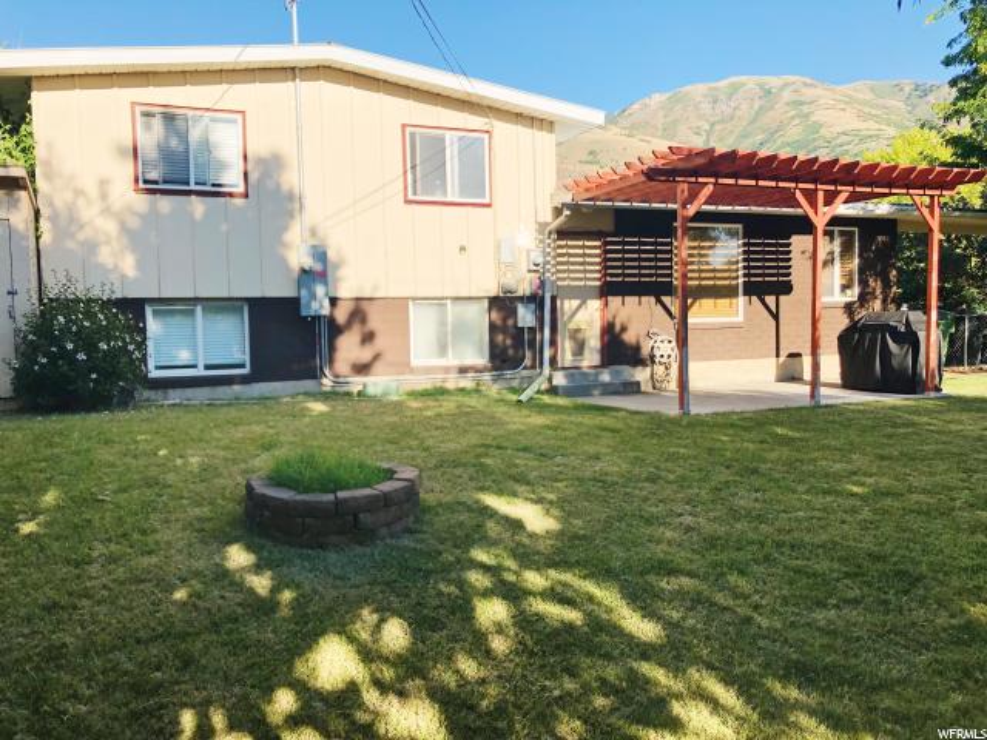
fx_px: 798
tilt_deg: -3.8
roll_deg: +1.3
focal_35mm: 28
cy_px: 370
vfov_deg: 49.7
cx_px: 494
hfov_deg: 63.4
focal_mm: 3.99
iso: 20
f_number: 1.8
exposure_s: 1/695
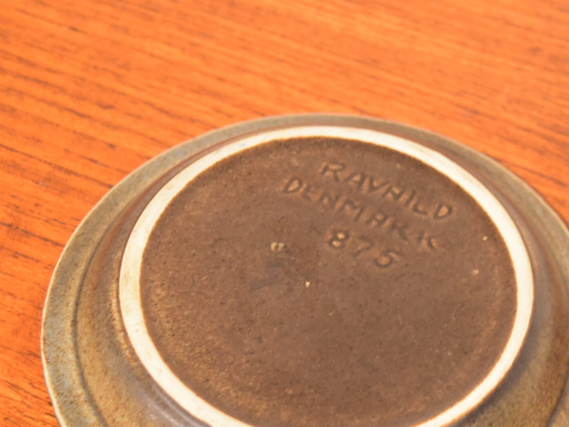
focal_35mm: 95
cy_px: 289
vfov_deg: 15.5
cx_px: 349
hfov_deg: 20.6
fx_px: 1561
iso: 1600
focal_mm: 36
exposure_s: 1/30
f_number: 4.8
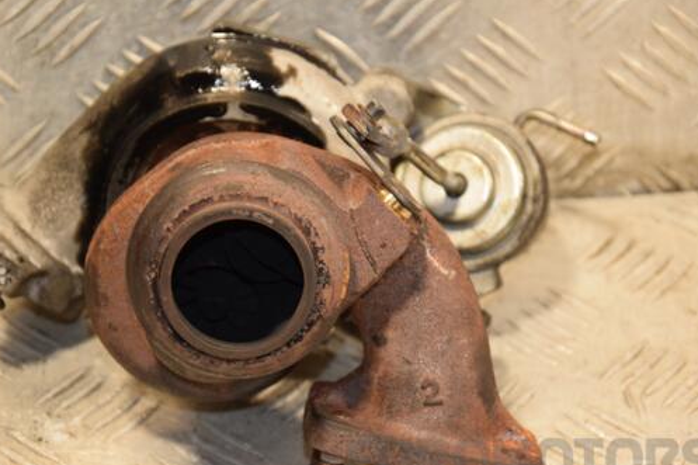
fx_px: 3159
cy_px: 273
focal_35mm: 163
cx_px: 320
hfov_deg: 12.6
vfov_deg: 8.4
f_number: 5.6
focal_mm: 90
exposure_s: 1/100
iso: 800
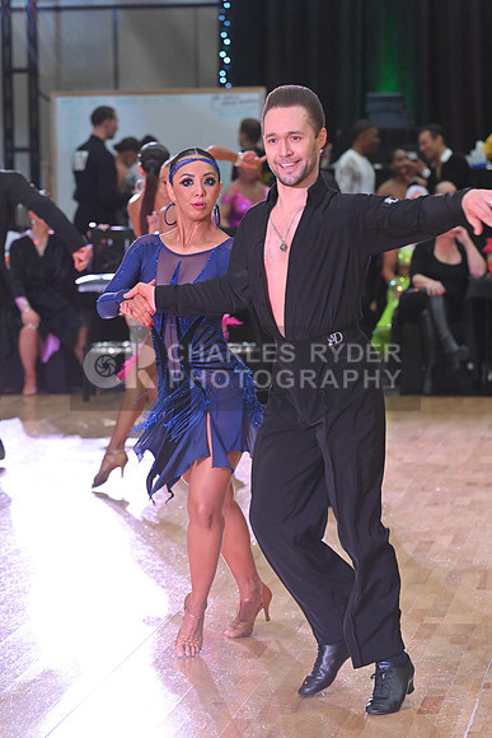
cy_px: 369
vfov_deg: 15.8
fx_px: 2663
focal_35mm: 130
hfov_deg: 10.6
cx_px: 246
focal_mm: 130
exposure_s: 1/400
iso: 4000
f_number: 5
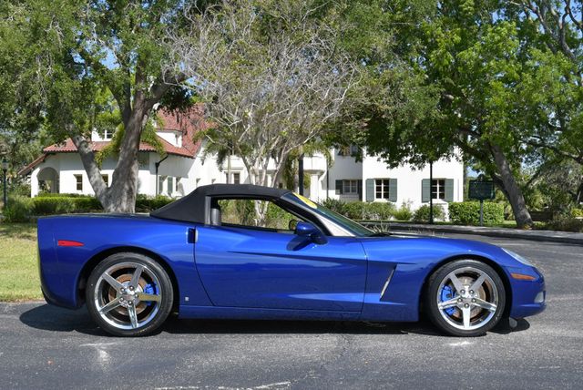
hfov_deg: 41.1
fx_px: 778
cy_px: 195
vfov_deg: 28.1
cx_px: 292
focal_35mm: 48
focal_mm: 24
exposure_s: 1/250
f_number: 8
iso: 110
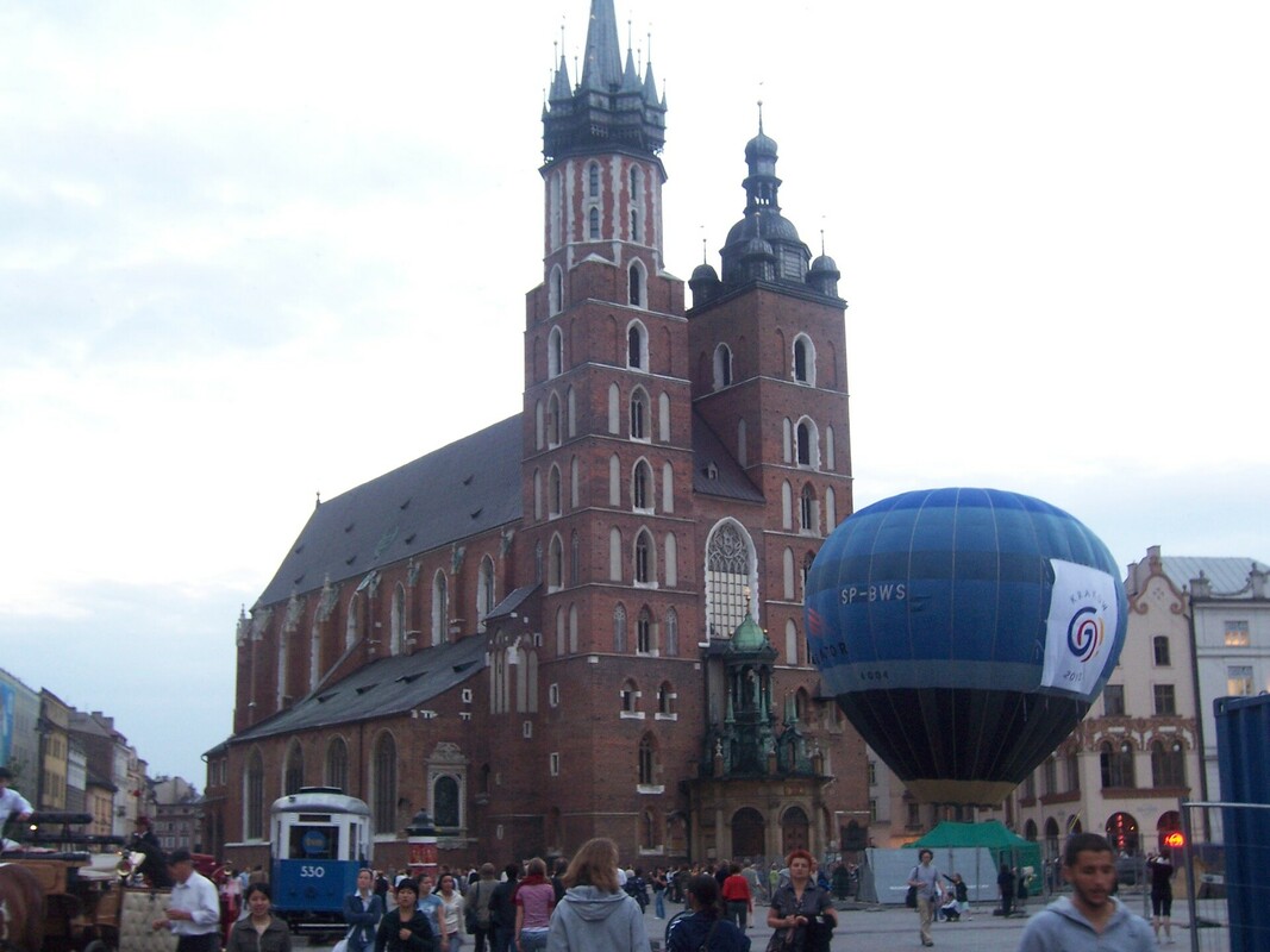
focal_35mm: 45
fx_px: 1651
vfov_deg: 32.2
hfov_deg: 42.1
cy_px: 476
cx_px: 635
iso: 160
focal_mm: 7.7
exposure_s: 1/30
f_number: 3.2
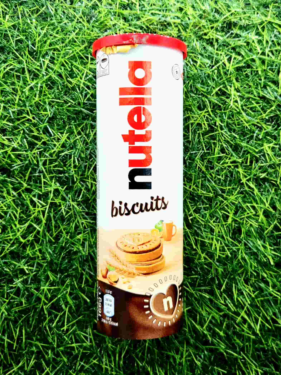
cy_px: 188
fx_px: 249
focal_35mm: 23
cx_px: 140
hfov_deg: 58.9
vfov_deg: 73.9
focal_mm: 5.4
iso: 160
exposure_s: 1/526
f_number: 1.8
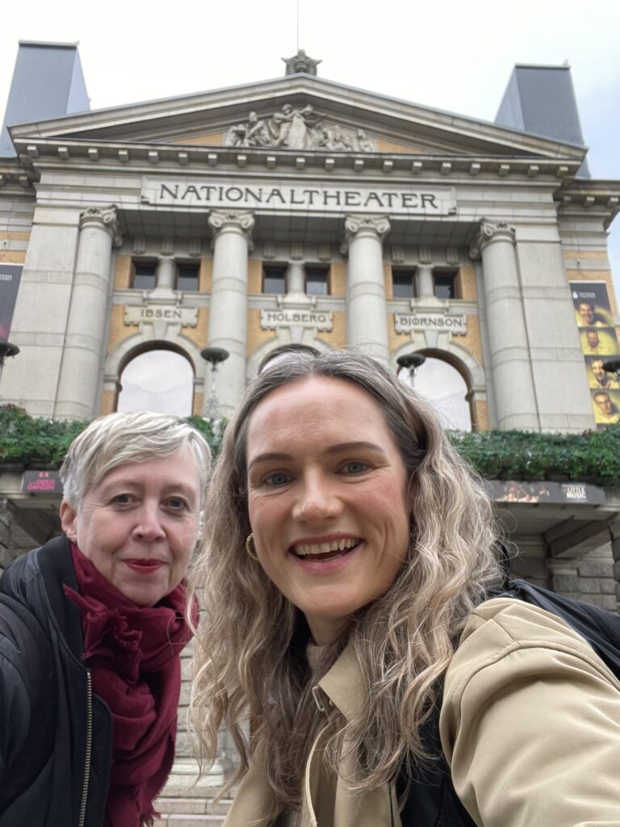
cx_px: 310
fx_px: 716
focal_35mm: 30
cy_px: 414
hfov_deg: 46.8
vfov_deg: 60.0
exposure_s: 1/75
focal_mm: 2.71
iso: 100
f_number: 2.2
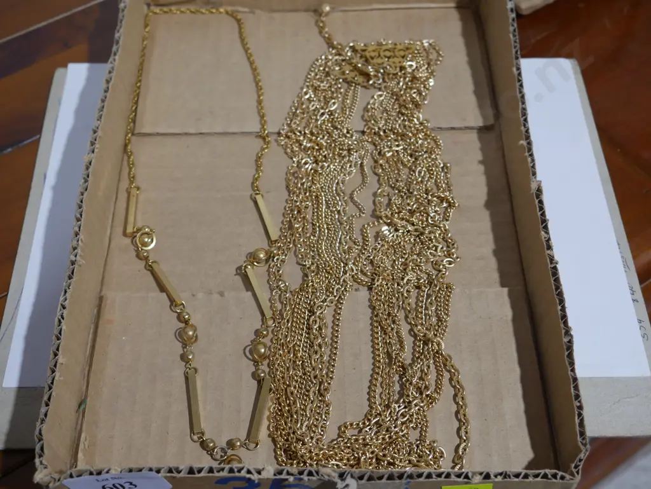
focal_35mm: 46
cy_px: 244
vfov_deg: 31.5
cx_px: 326
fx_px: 865
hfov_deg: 41.2
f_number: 5.1
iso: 400
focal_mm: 23
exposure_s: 1/60
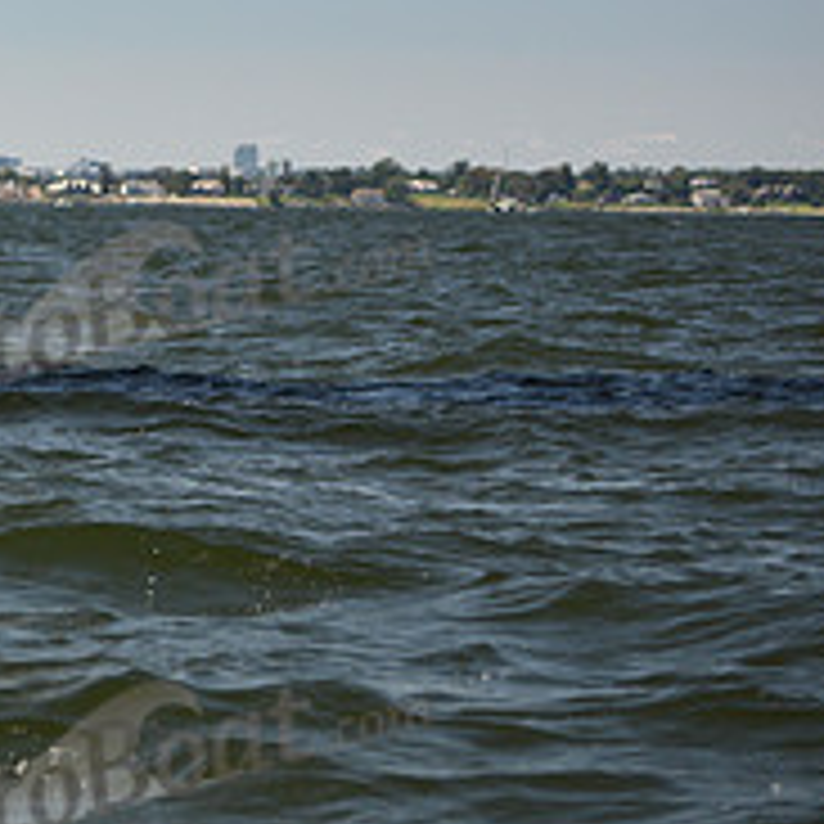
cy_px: 146
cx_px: -432
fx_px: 5090
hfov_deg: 9.0
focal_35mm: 189
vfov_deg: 9.2
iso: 250
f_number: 2.8
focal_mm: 70
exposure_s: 1/1600
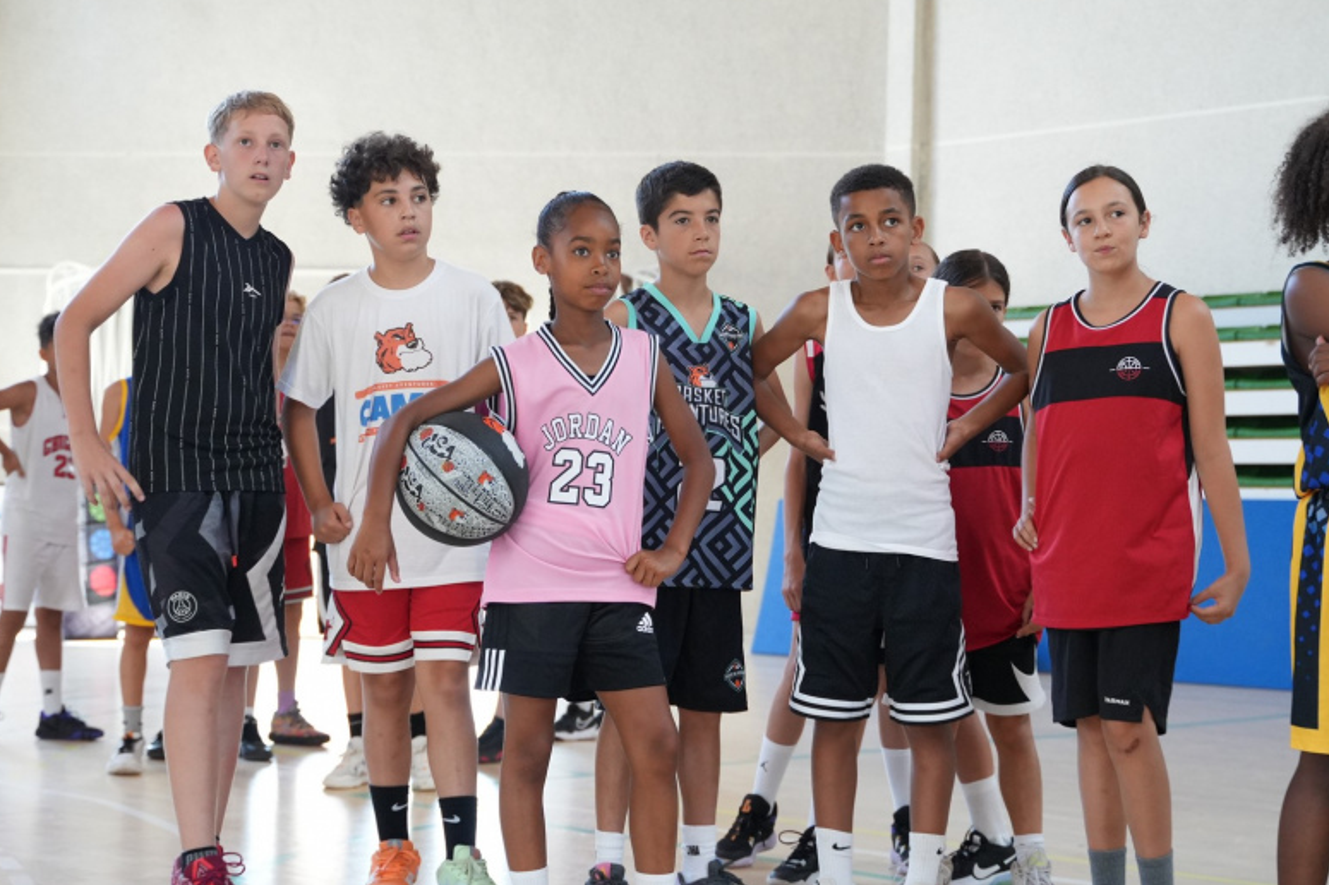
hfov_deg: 31.7
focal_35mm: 64
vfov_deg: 21.4
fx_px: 2344
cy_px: 431
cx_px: 646
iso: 2000
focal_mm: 41
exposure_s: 1/320
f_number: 2.8
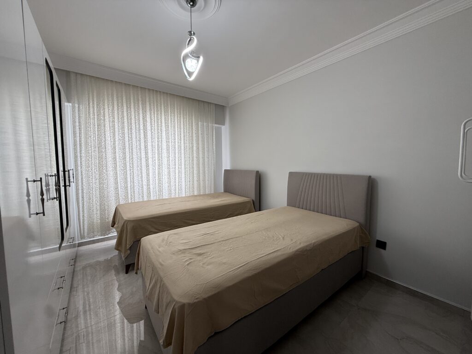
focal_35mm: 14
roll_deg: +0.4
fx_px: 191
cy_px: 177
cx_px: 236
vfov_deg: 85.7
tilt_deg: -3.9
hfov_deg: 102.1
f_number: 2.2
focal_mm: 2.22
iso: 80
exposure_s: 1/99
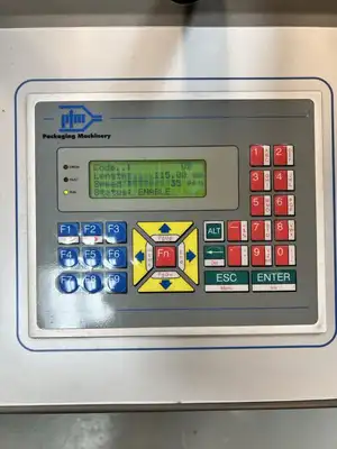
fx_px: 337
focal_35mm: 26
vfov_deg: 67.3
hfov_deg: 53.1
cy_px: 224
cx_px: 168
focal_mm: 5.7
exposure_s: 1/120
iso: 80
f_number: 1.5
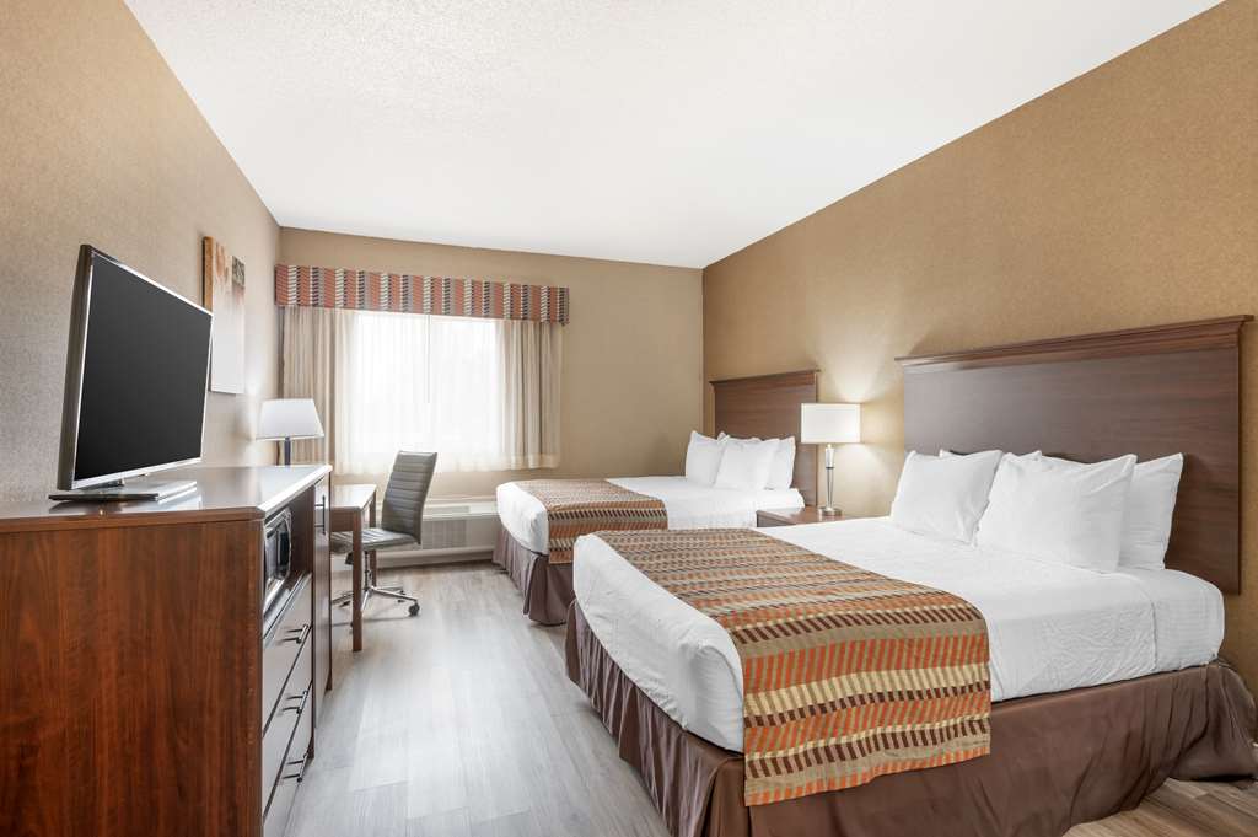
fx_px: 594
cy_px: 418
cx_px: 629
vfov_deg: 70.3
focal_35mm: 17
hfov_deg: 93.3
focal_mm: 17
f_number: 10
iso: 200
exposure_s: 1/25
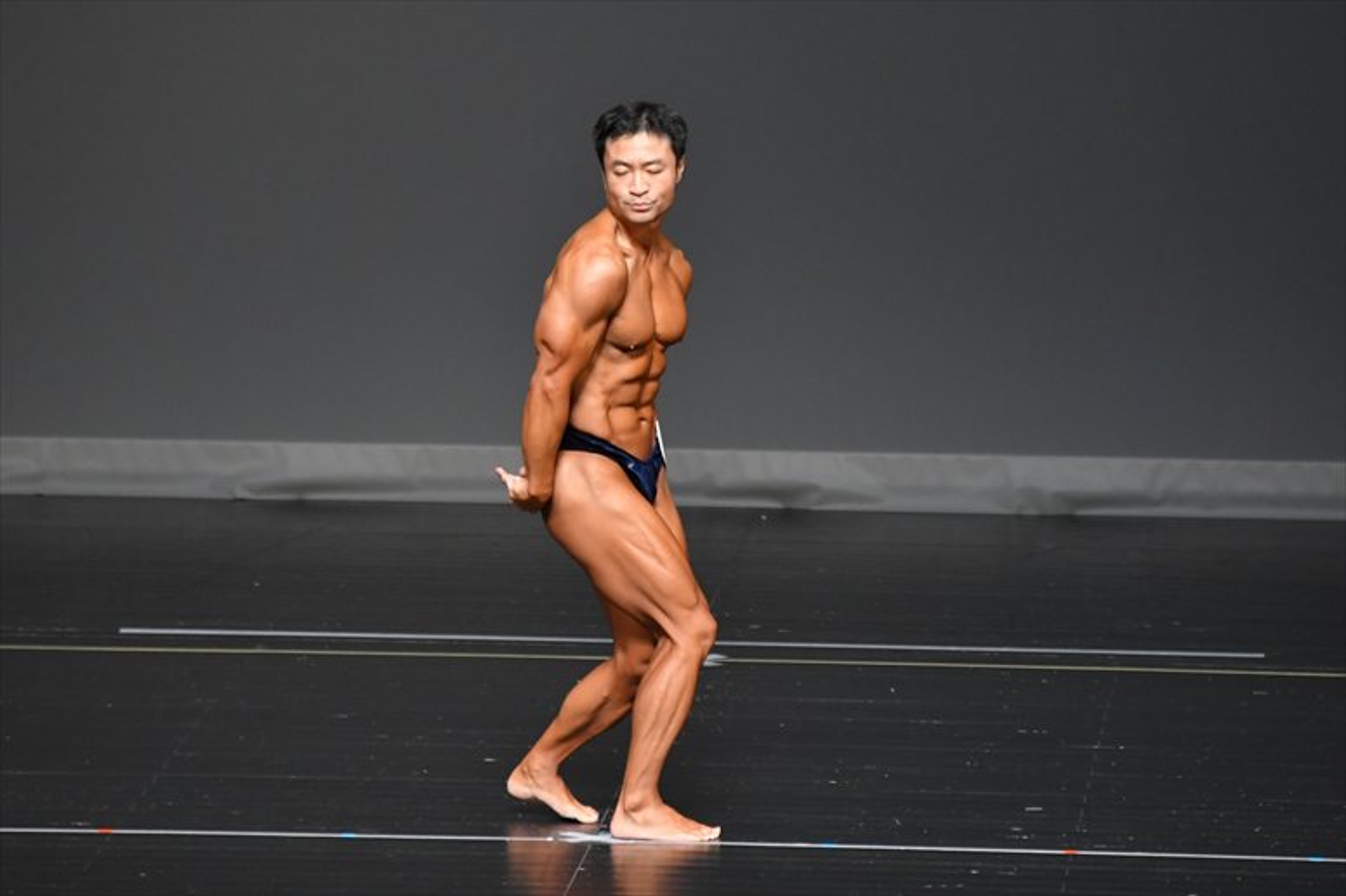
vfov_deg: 3.7
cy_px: 448
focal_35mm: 375
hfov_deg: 5.5
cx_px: 673
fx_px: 14014
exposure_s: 1/400
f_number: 5.6
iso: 2500
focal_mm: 250
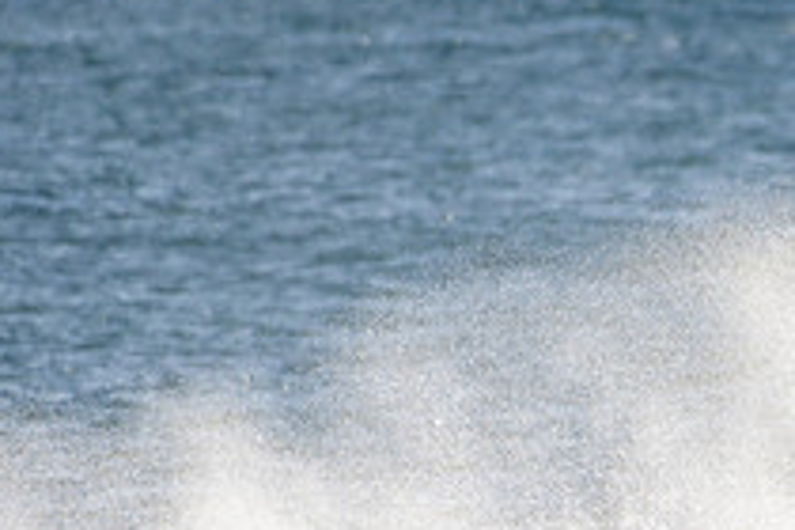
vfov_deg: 0.8
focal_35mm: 1671
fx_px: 36898
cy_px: 523
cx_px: 1303
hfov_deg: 1.2
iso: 125
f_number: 5.6
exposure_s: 1/1250
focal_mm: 500
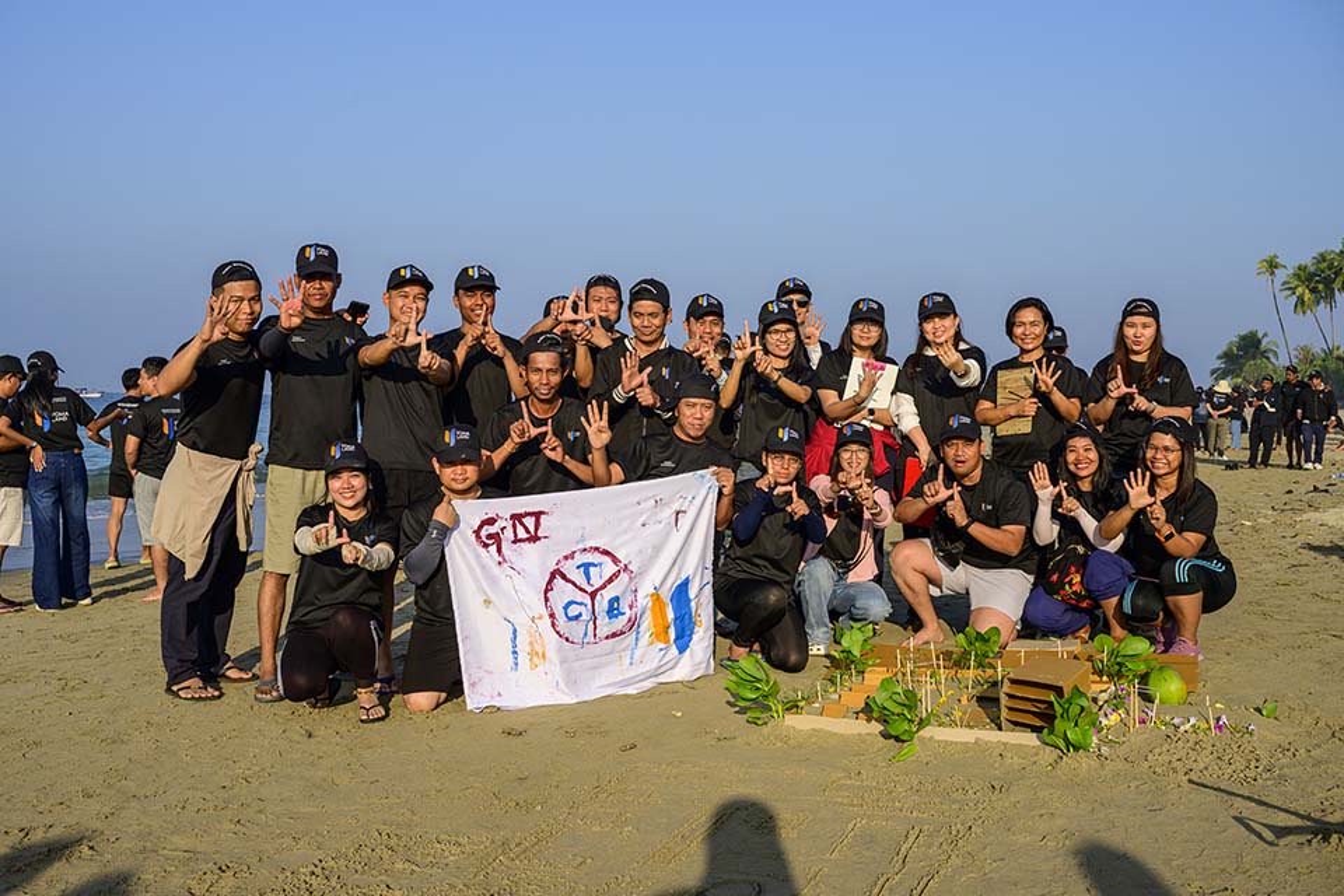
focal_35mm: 39
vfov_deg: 34.2
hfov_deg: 49.6
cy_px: 448
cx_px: 672
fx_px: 1456
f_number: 9
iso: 110
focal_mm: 39
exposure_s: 1/320
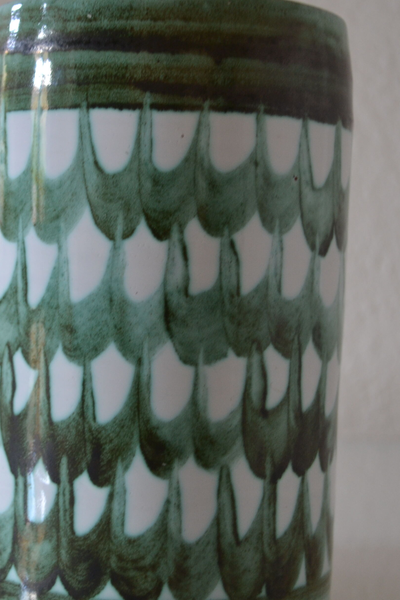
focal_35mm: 68
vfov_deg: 29.7
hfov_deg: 19.9
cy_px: 298
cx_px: 95
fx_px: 1134
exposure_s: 1/40
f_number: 4
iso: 400
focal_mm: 24
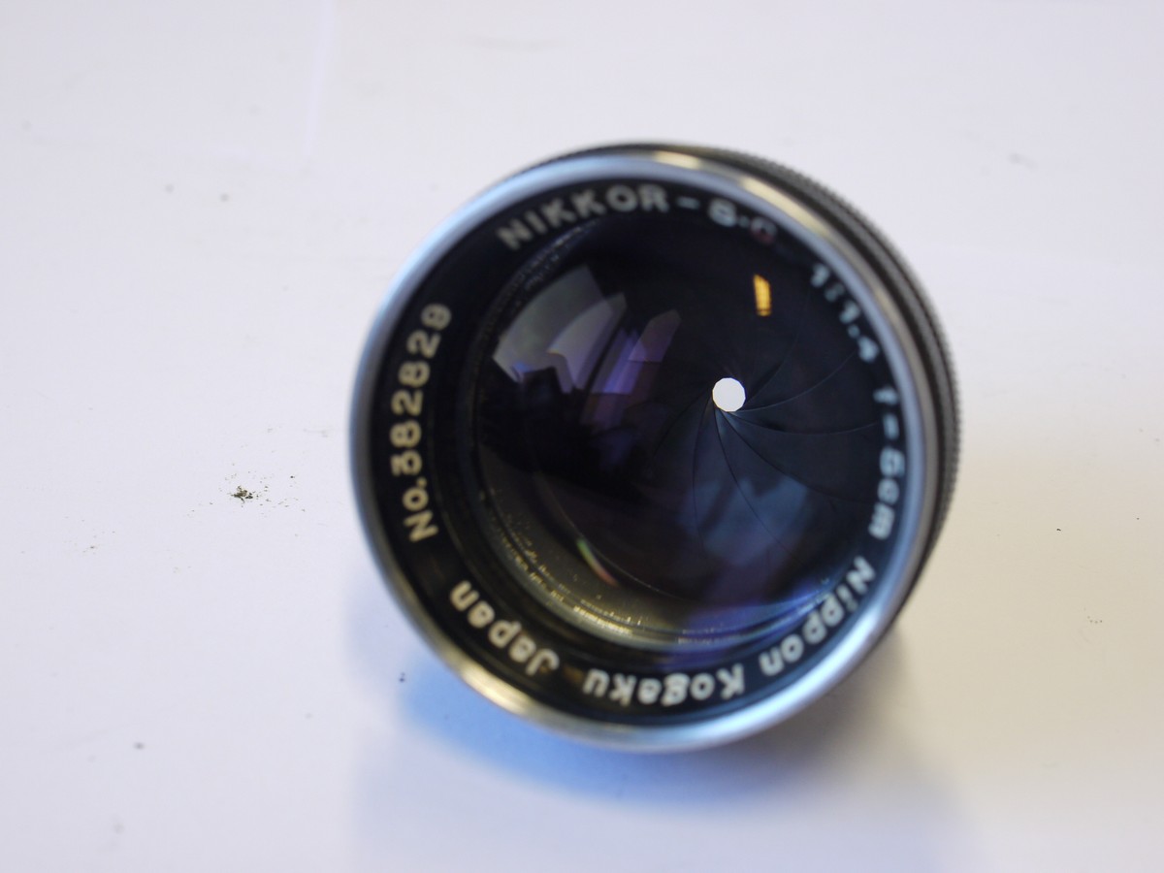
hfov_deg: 32.2
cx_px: 582
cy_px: 436
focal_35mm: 60
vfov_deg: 24.4
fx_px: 2018
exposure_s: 1/30
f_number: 7.1
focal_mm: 30
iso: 400
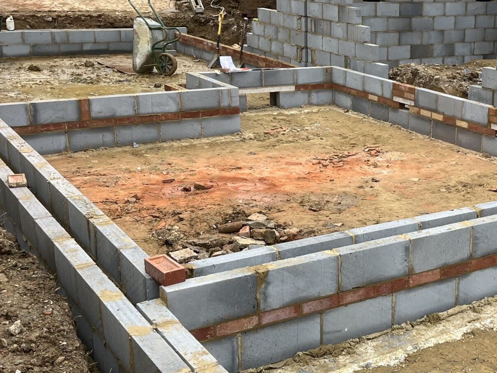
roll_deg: -1.7
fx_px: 790
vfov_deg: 26.6
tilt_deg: -15.4
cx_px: 444
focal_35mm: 55
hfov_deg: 33.2
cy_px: 181
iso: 40
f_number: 1.6
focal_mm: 5.1
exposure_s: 1/158
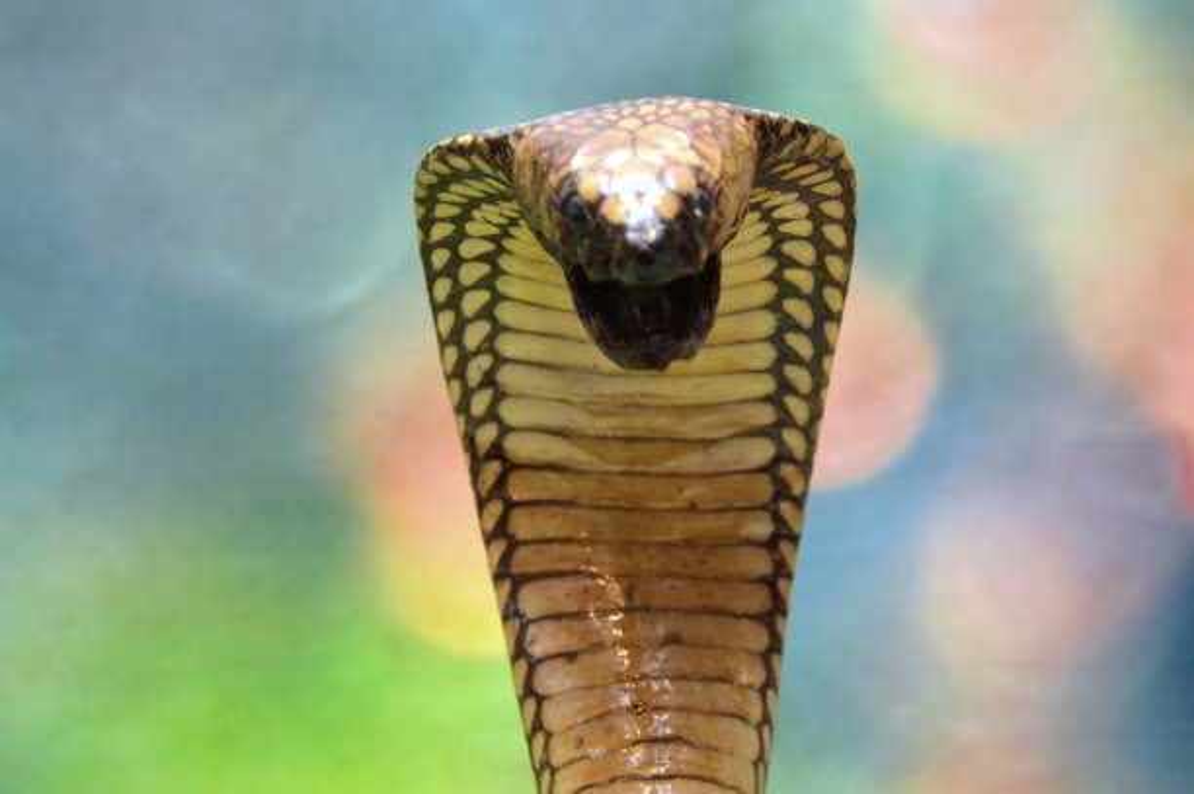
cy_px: 397
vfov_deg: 18.2
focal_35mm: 75
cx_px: 597
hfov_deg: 27.0
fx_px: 2485
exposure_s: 1/60
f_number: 8
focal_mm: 50
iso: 560
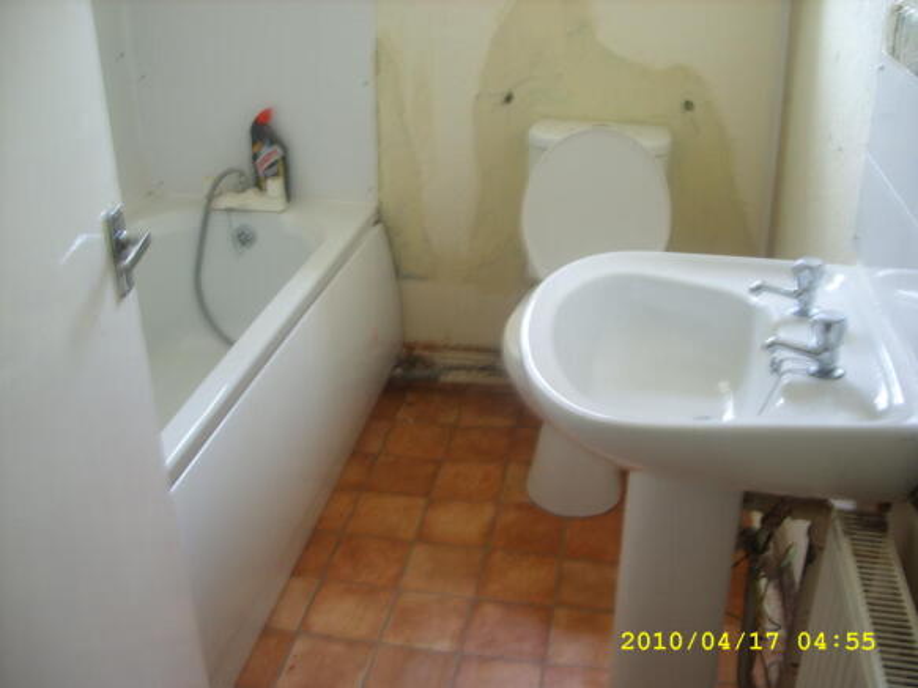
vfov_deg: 37.7
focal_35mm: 38
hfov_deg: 49.0
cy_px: 344
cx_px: 459
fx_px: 1008
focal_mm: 7.8
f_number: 2.8
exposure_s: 1/11
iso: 50
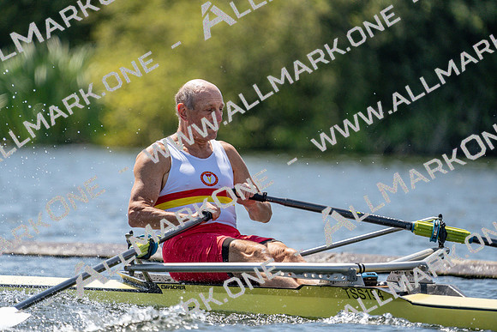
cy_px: 166
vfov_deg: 2.4
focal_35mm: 582
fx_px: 8036
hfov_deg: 3.5
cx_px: 248
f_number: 6.3
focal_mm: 582
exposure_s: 1/2000
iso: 400
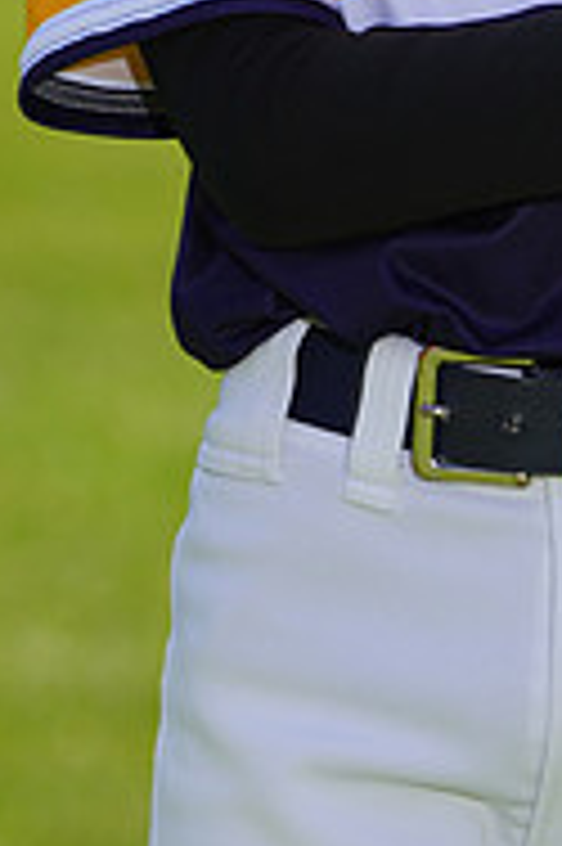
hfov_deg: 1.8
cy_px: -351
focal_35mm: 754
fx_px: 17687
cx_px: 452
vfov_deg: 2.7
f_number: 8
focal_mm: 244
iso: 100
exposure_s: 1/250
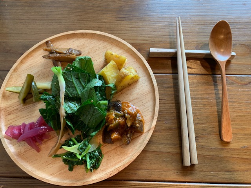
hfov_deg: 67.3
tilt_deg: -70.7
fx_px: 189
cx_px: 126
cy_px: 94
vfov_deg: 53.1
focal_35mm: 26
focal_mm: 4.25
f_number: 1.8
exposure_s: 1/50
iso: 80
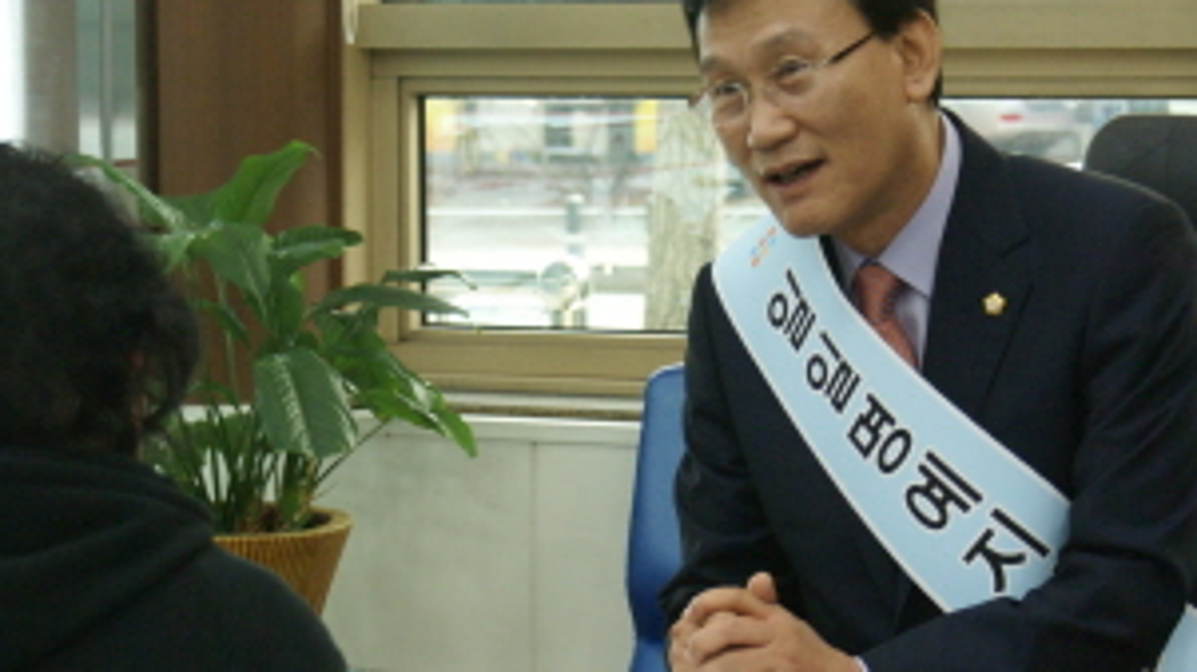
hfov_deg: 14.9
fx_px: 4564
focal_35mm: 144
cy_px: 453
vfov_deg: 8.4
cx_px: 473
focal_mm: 55
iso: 400
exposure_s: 1/80
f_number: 5.6
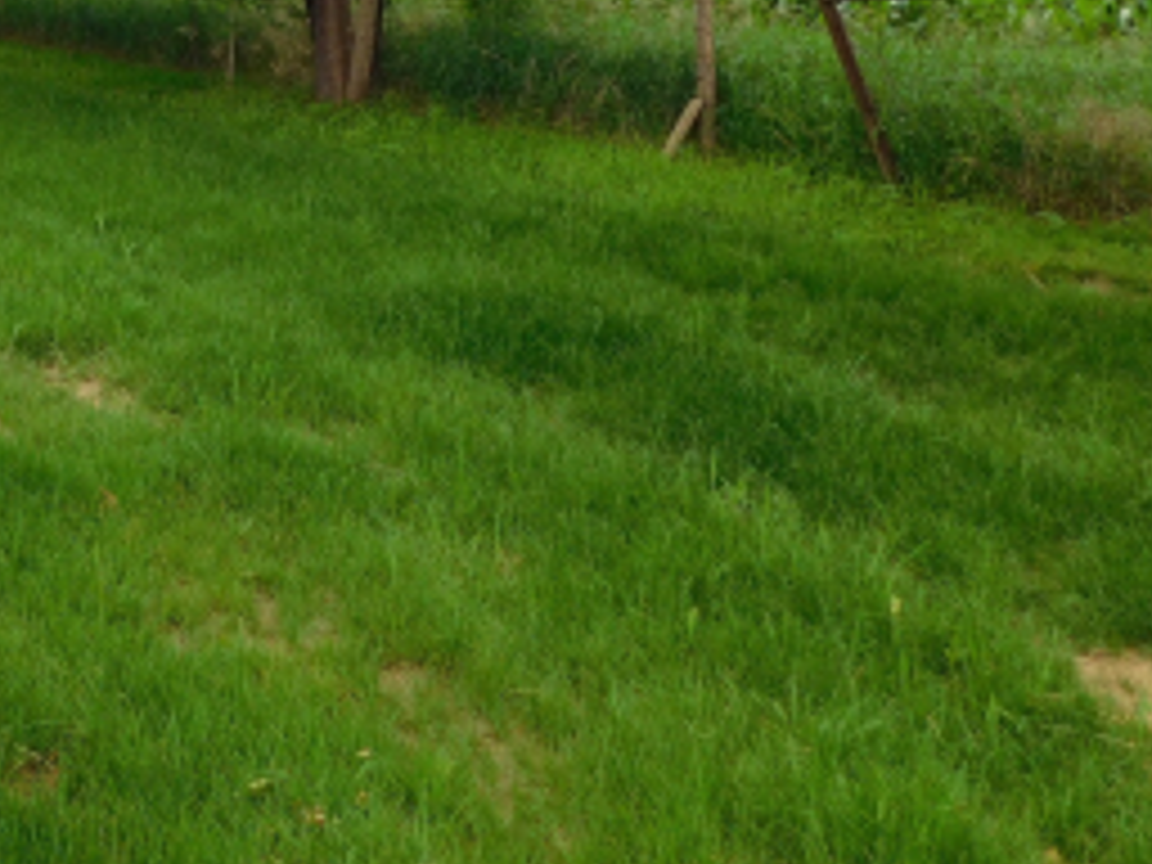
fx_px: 1997
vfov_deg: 22.7
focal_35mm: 60
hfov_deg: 30.2
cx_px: 29
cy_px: -135
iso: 125
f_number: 3
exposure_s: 1/125
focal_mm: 4
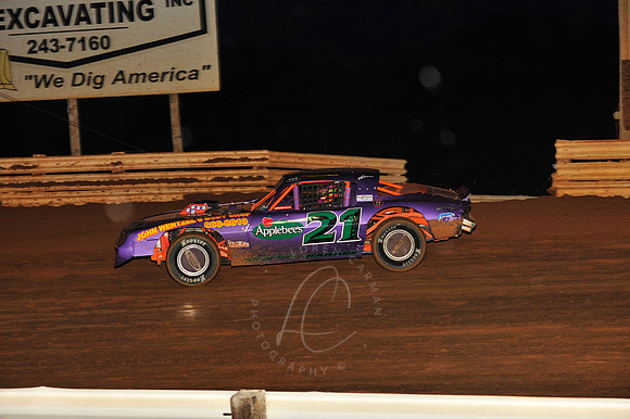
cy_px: 210
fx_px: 1749
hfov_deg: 20.4
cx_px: 315
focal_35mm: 100
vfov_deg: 13.7
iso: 800
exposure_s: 1/320
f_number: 6.3
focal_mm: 100
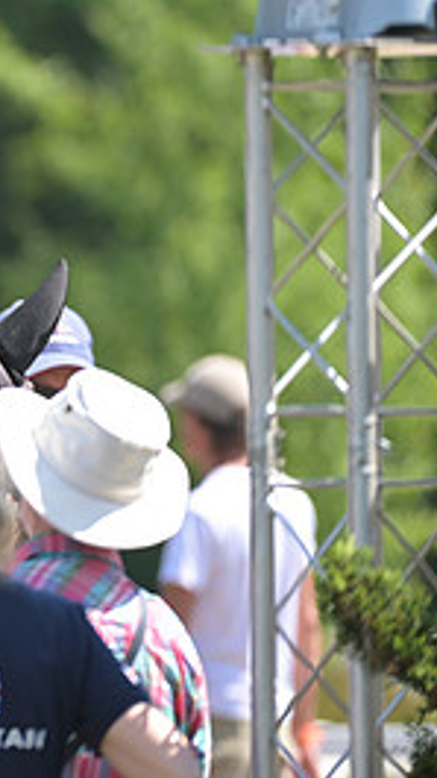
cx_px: -402
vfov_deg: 2.8
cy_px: 230
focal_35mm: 779
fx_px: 16053
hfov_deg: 1.6
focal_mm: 340
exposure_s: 1/1250
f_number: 5
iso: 720
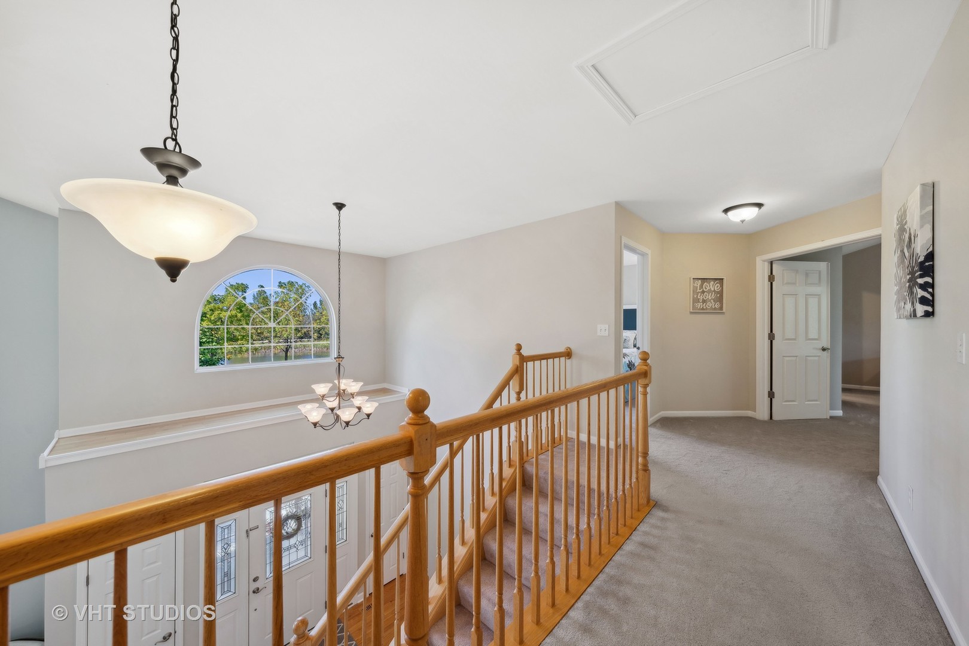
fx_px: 323
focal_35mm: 12
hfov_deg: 112.6
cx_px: 484
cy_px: 323
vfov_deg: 90.0
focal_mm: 12
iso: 400
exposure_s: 1/20
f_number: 8
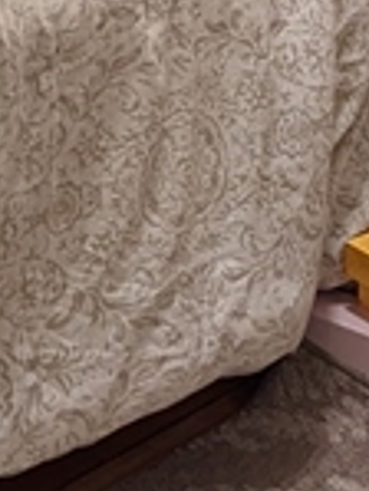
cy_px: -432
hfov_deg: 11.4
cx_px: -194
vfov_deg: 13.9
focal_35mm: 124
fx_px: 1760
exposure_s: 1/30
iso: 805
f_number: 1.85
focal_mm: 6.81
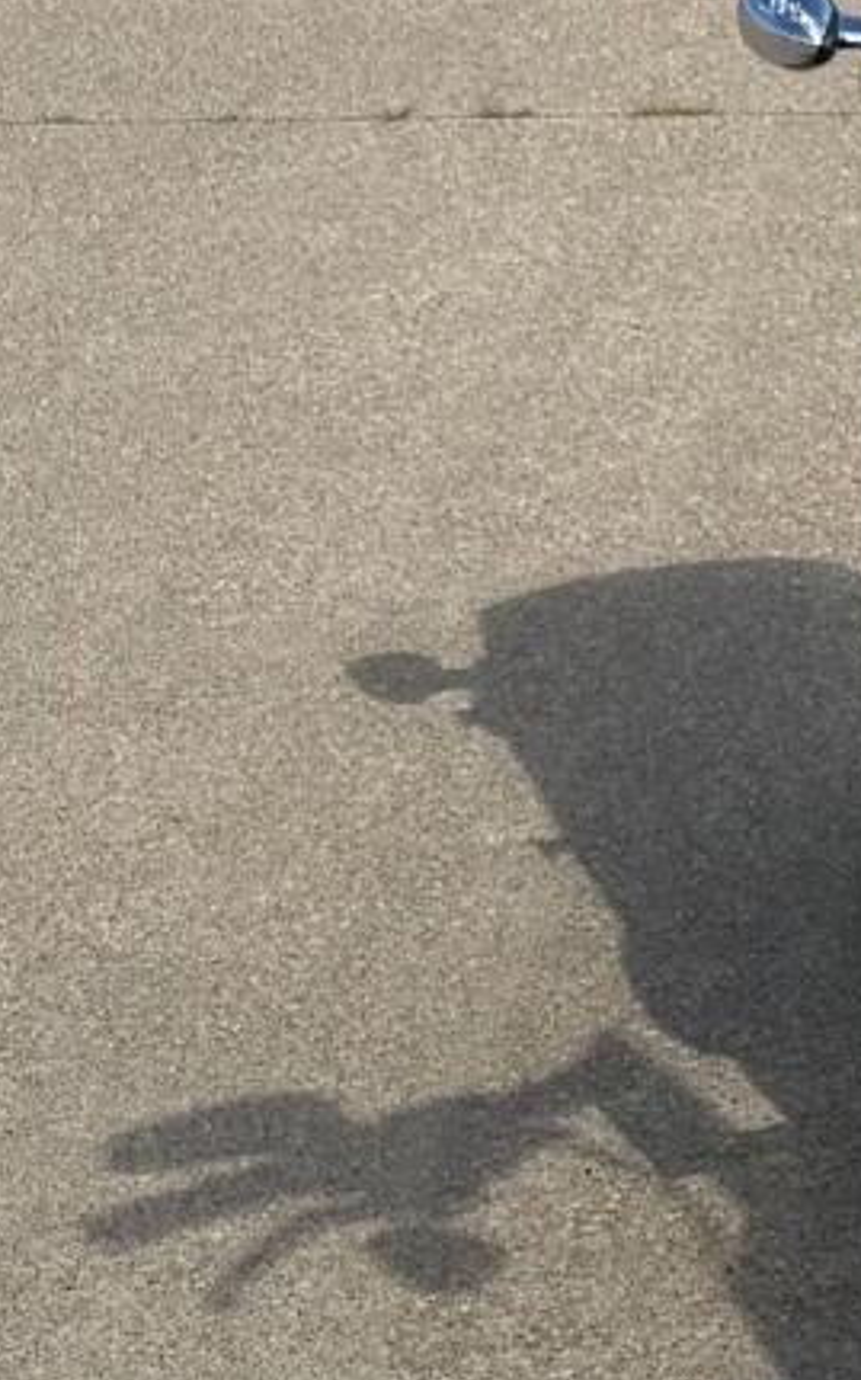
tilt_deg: -29.8
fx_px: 4435
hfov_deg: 9.6
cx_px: 2209
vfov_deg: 17.6
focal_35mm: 118
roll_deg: -1.5
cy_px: 1002
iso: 80
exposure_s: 1/4673
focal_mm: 6.76
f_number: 1.78
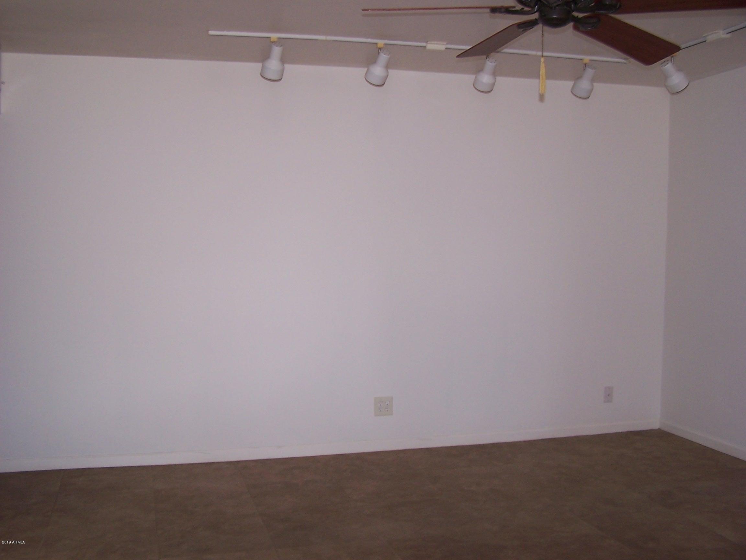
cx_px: 373
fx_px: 819
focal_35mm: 38
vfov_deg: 37.7
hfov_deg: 49.0
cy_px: 280
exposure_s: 1/60
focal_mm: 6.3
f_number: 2.8
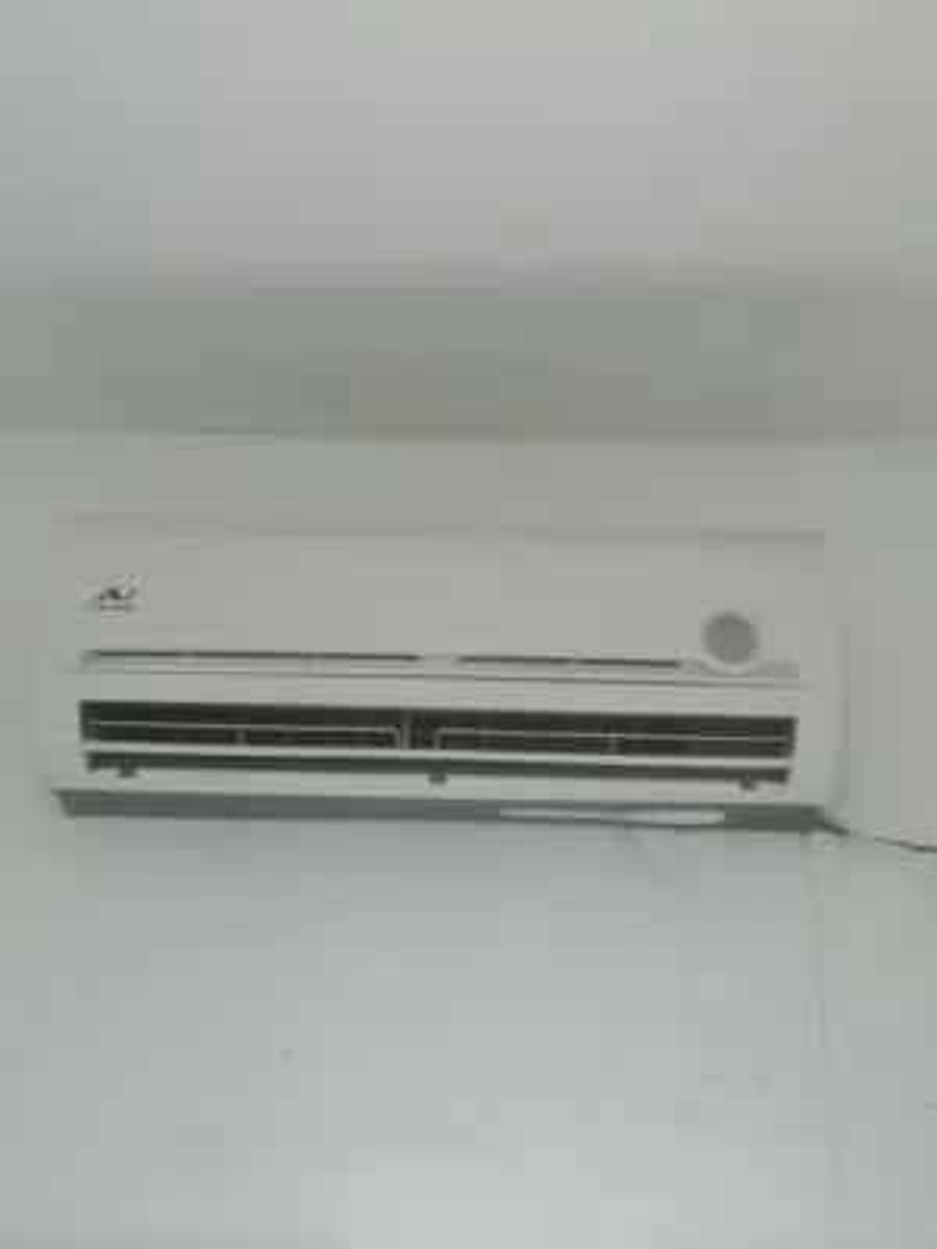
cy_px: 624
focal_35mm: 52
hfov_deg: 28.0
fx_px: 1877
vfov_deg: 36.8
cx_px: 468
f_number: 1.8
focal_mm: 3.96
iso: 500
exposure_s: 1/20
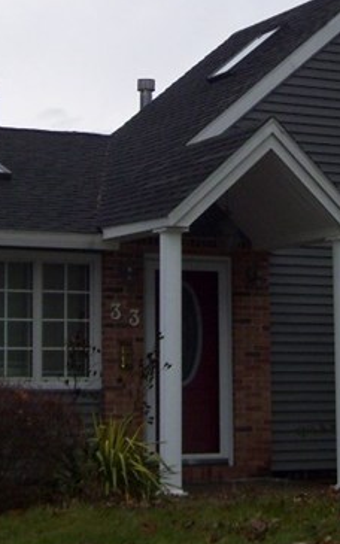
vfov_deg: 19.3
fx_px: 1587
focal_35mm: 107
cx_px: 180
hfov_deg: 12.2
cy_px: 103
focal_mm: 6
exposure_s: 1/125
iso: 80
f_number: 2.7
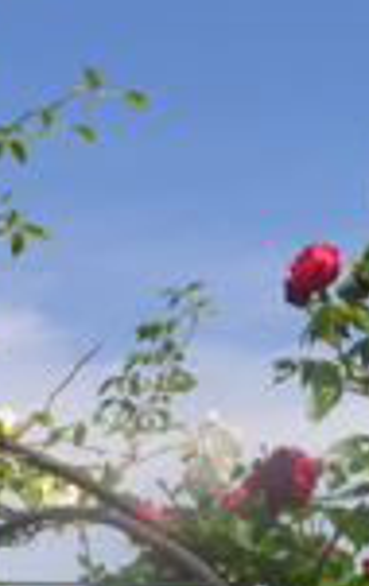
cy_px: 644
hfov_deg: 8.1
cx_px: -144
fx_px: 2562
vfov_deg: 12.8
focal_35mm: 160
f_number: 9
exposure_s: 1/320
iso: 100
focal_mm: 22
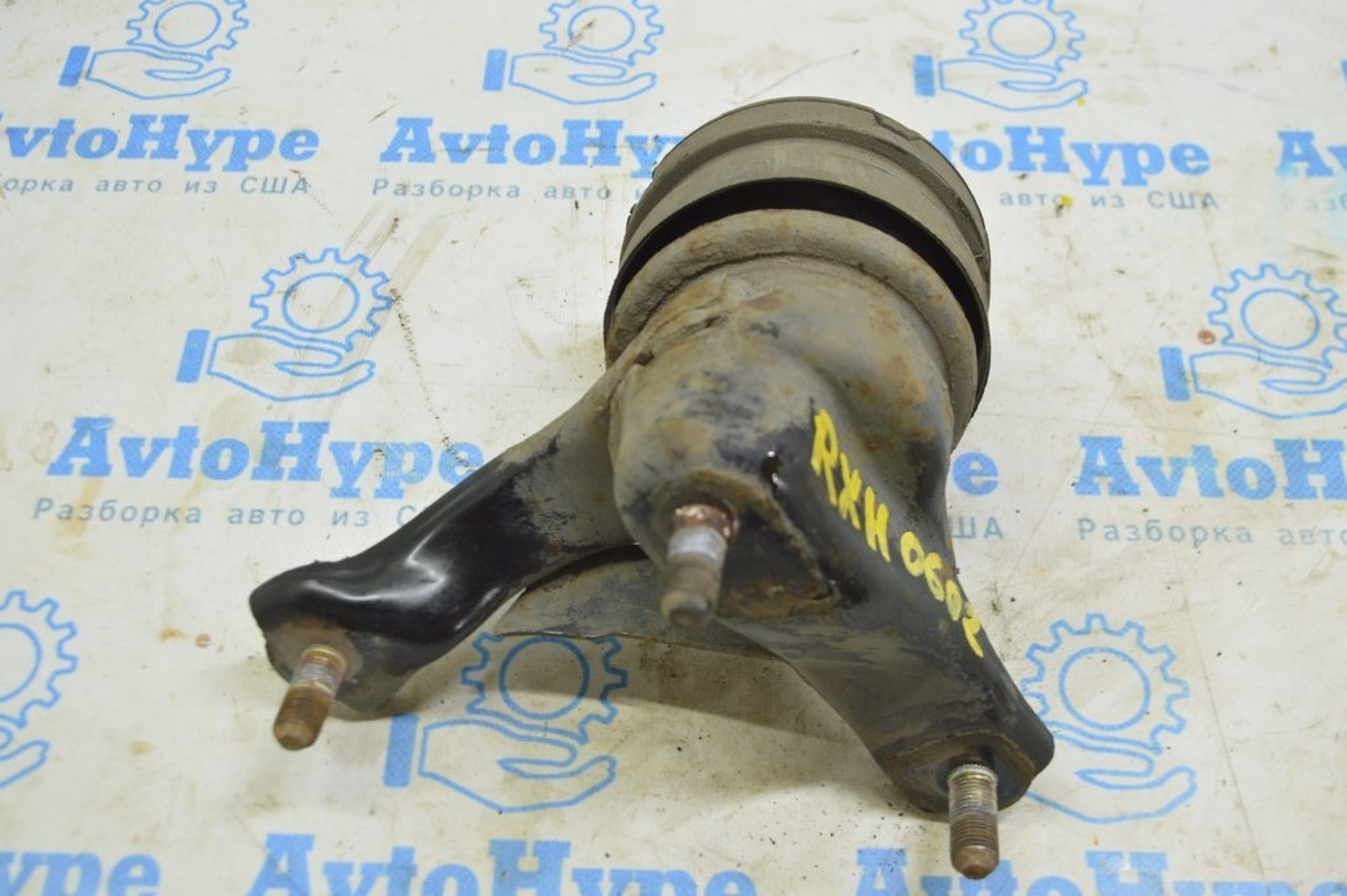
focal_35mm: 42
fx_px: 1570
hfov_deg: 46.4
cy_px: 448
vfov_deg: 31.8
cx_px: 674
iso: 400
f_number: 5.6
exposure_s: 1/20
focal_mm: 28
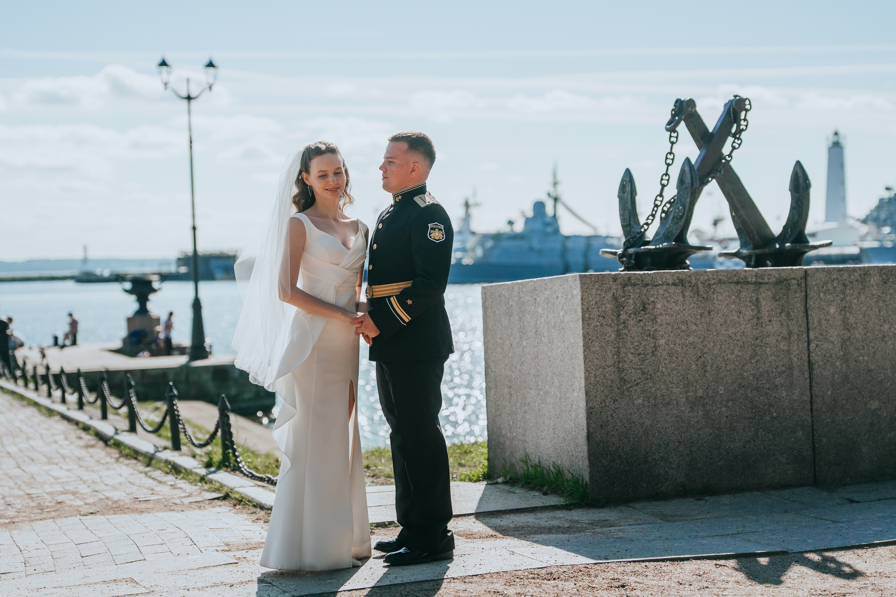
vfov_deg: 19.5
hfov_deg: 28.8
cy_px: 301
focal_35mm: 70
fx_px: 1742
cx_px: 467
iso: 500
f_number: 2.2
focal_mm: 64
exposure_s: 1/16000
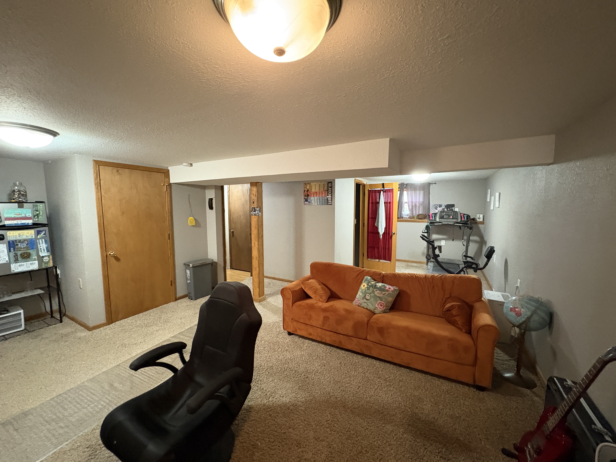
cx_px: 308
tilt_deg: -5.8
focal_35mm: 14
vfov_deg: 85.7
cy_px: 231
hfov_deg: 102.1
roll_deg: +0.3
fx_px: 249
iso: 1000
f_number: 2.2
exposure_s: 1/40
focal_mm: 2.22
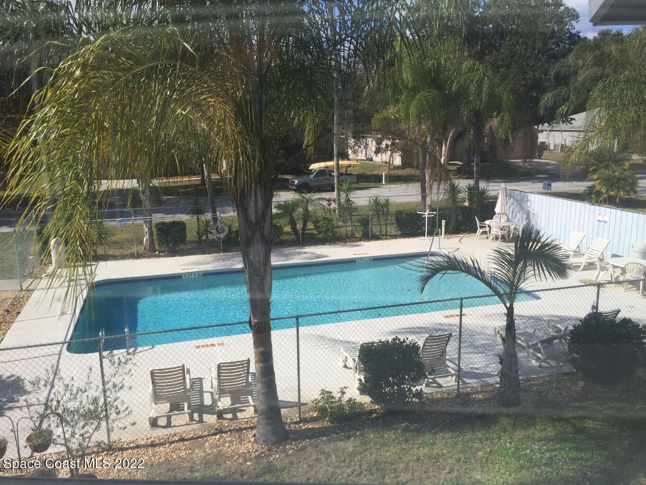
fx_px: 541
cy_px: 242
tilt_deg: -10.1
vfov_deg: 48.2
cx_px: 323
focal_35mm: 29
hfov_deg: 61.7
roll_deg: -0.7
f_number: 2.2
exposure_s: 1/760
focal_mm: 4.15
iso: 32
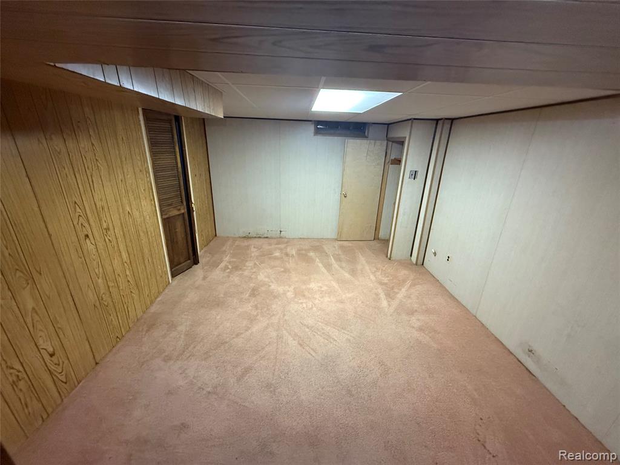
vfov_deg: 85.7
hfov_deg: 102.1
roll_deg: -2.0
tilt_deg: -20.7
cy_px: 232
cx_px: 310
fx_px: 251
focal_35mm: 14
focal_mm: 2.22
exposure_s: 1/60
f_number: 2.2
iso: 800
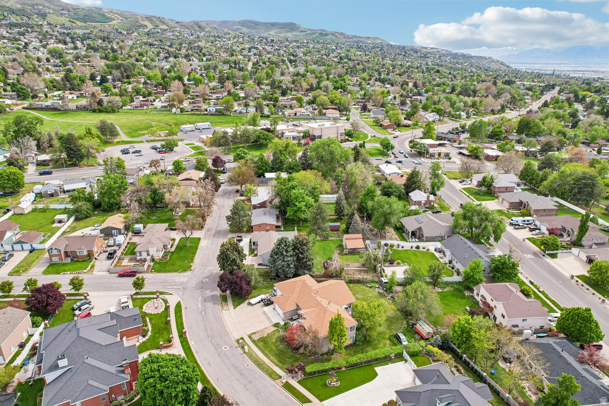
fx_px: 372
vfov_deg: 57.2
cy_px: 203
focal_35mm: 22
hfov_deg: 78.6
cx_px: 304
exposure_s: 1/50
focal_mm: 8.4
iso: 120
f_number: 2.8
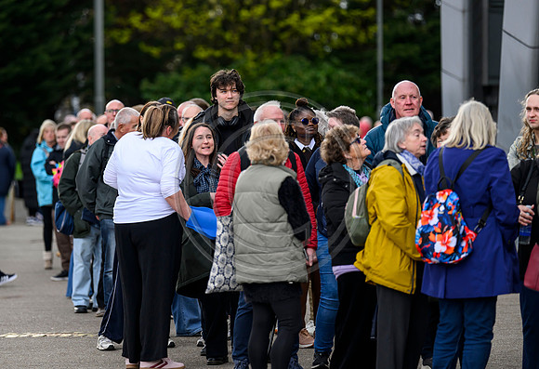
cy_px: 152
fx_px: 3618
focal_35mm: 240
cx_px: 213
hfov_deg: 8.5
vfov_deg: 5.8
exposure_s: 1/1250
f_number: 3.2
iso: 640
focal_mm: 200
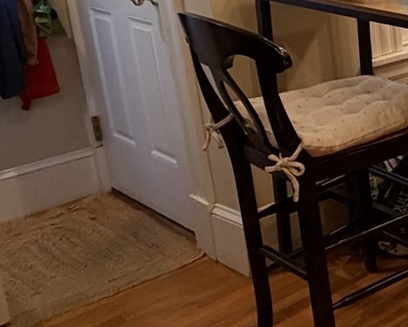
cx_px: 742
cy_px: 3
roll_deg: +1.3
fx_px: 725
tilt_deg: -10.4
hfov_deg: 20.9
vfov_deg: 24.3
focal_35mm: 60
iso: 320
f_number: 2.2
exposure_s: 1/60
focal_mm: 2.22
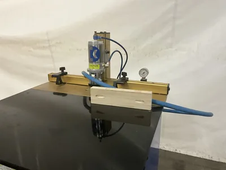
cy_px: 85
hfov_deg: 61.7
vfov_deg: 48.2
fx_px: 189
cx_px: 113
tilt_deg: -15.5
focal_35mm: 29
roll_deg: +0.0
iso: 320
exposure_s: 1/46
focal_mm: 3
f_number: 1.8
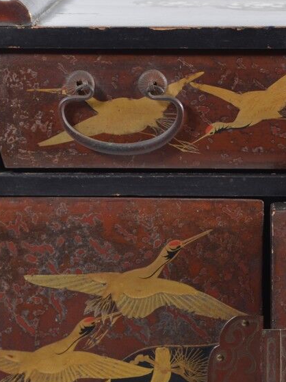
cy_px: 255
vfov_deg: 10.9
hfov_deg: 8.1
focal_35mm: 182
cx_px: 276
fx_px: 2004
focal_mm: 44
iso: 100
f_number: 5.3
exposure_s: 1/25
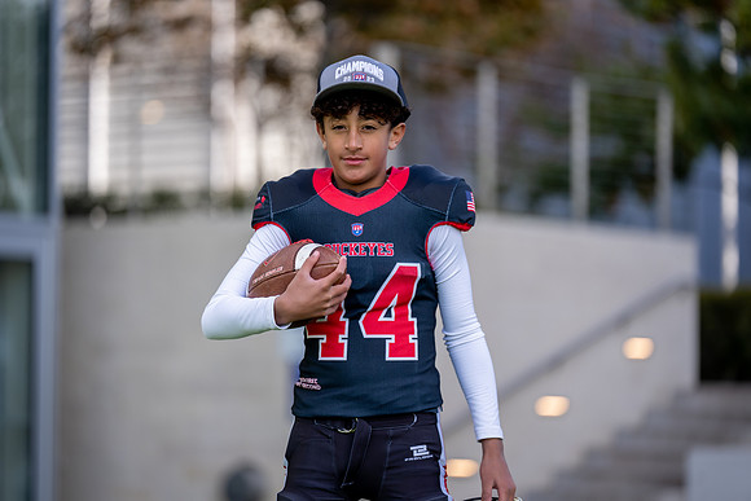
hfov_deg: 12.3
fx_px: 3484
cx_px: 376
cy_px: 250
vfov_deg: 8.2
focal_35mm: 167
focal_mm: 167
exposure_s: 1/500
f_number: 2.8
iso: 100
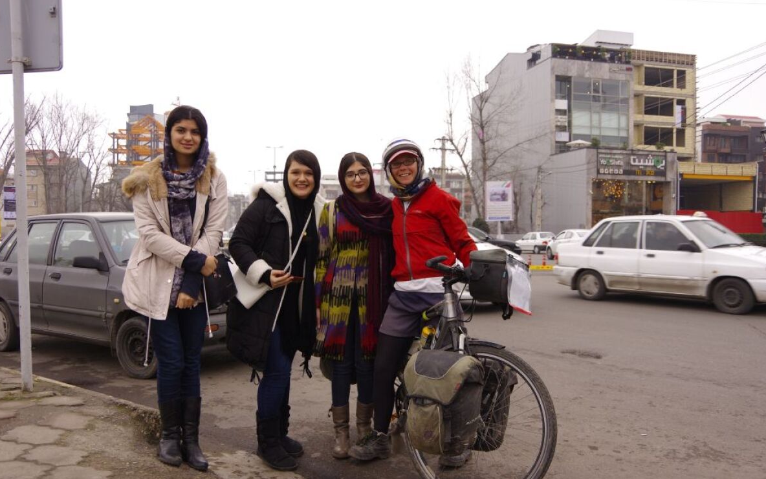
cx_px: 382
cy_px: 252
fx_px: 668
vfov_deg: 39.4
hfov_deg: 59.7
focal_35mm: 32
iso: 100
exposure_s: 1/160
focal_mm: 21
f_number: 4.5
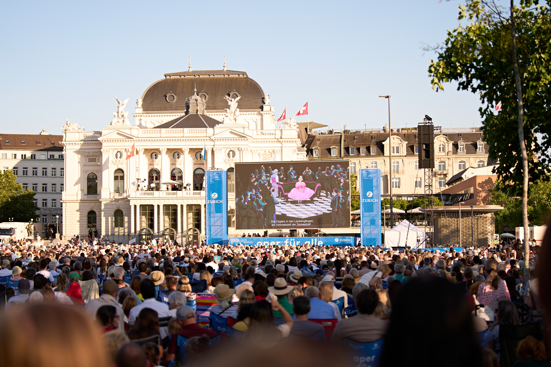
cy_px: 184
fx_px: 1071
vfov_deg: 19.5
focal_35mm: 70
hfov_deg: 28.8
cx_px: 276
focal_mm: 70
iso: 250
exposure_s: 1/1600
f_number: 2.8
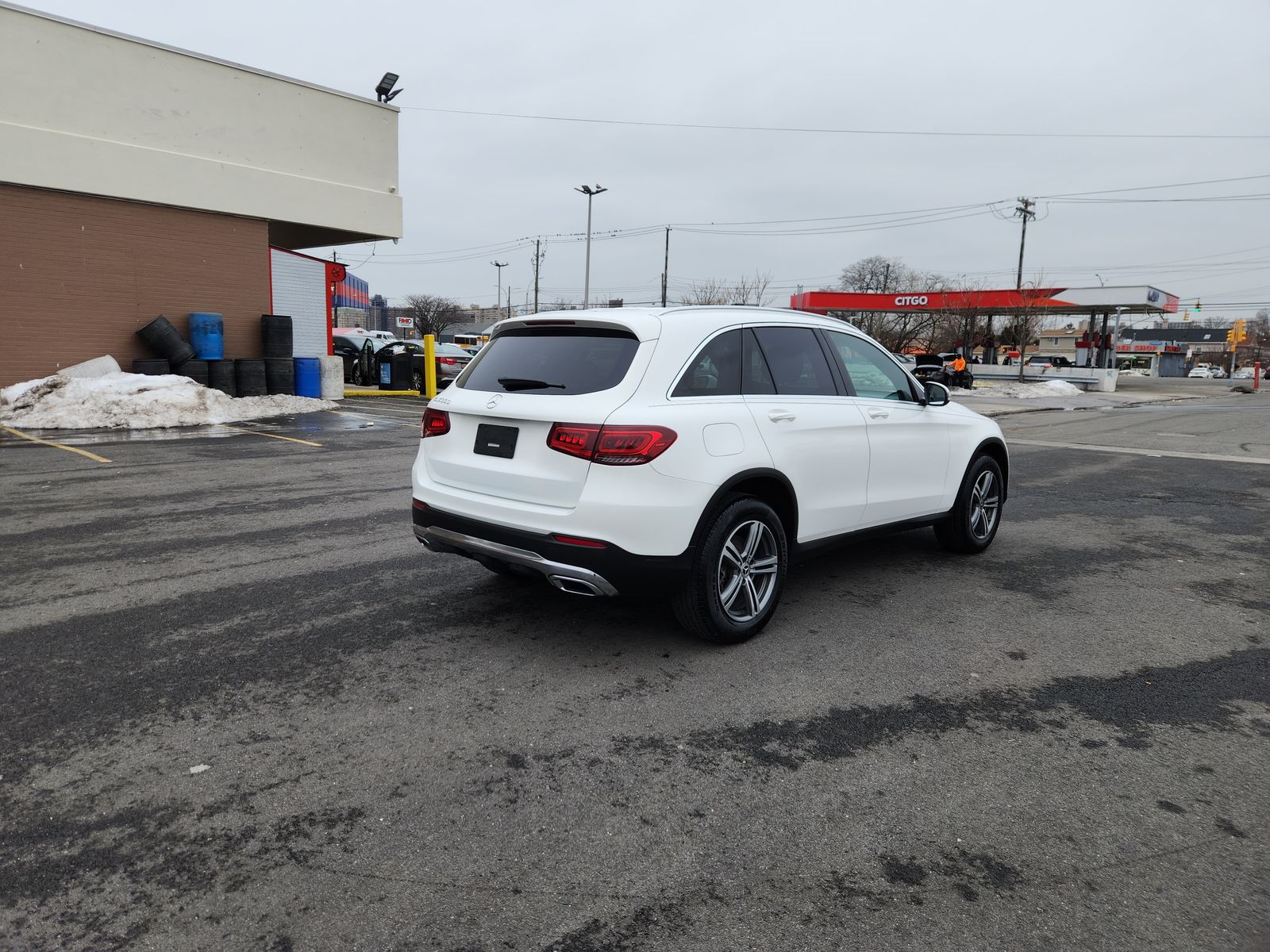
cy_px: 476
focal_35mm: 23
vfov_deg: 58.9
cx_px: 635
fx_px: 844
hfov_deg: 73.9
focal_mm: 5.4
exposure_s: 1/289
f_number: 1.8
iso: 20
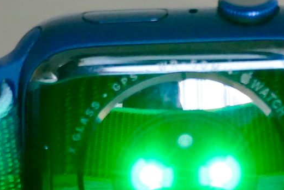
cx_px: 252
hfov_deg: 1.9
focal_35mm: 1073
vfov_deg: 1.3
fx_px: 8467
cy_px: 218
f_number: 4
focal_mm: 101.88
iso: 1600
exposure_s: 1/40
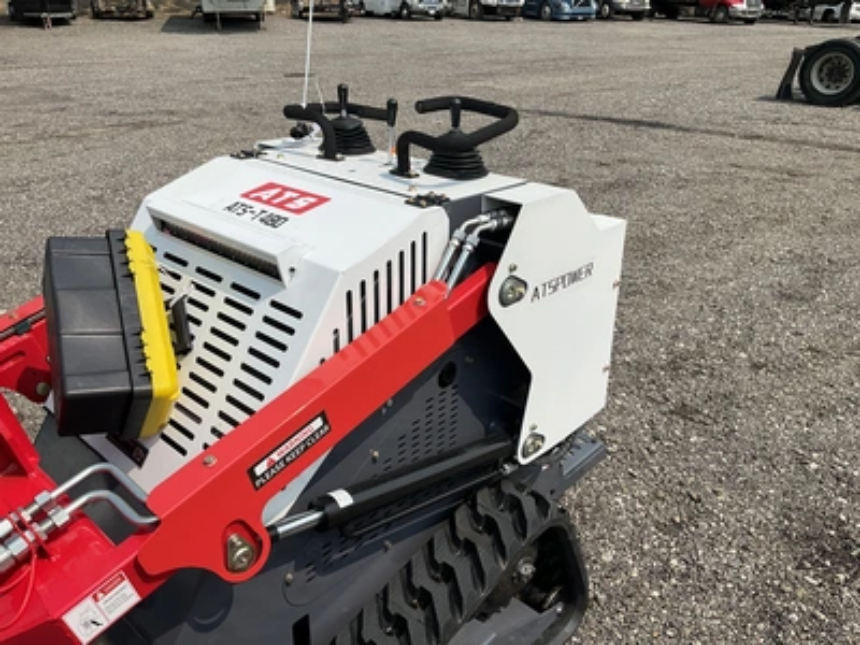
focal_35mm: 29
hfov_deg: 61.7
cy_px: 322
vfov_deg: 48.2
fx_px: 720
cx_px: 430
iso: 25
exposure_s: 1/2801
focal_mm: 3
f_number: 1.8
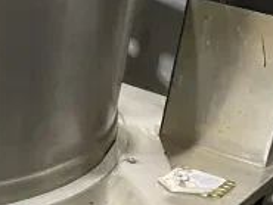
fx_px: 900
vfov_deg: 11.9
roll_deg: -5.2
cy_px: 386
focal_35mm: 114
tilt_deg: -34.3
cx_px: -63
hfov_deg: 16.5
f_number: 1.8
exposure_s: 1/60
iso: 500
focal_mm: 4.25
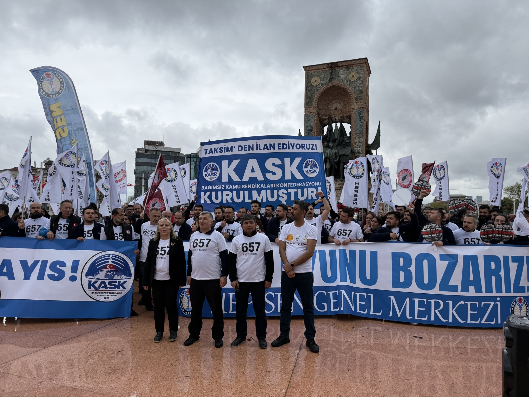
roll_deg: -0.5
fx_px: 367
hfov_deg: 71.6
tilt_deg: +4.0
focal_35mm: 24
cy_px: 198
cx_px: 264
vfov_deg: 56.8
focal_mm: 6.76
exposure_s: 1/5319
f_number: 1.78
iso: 125
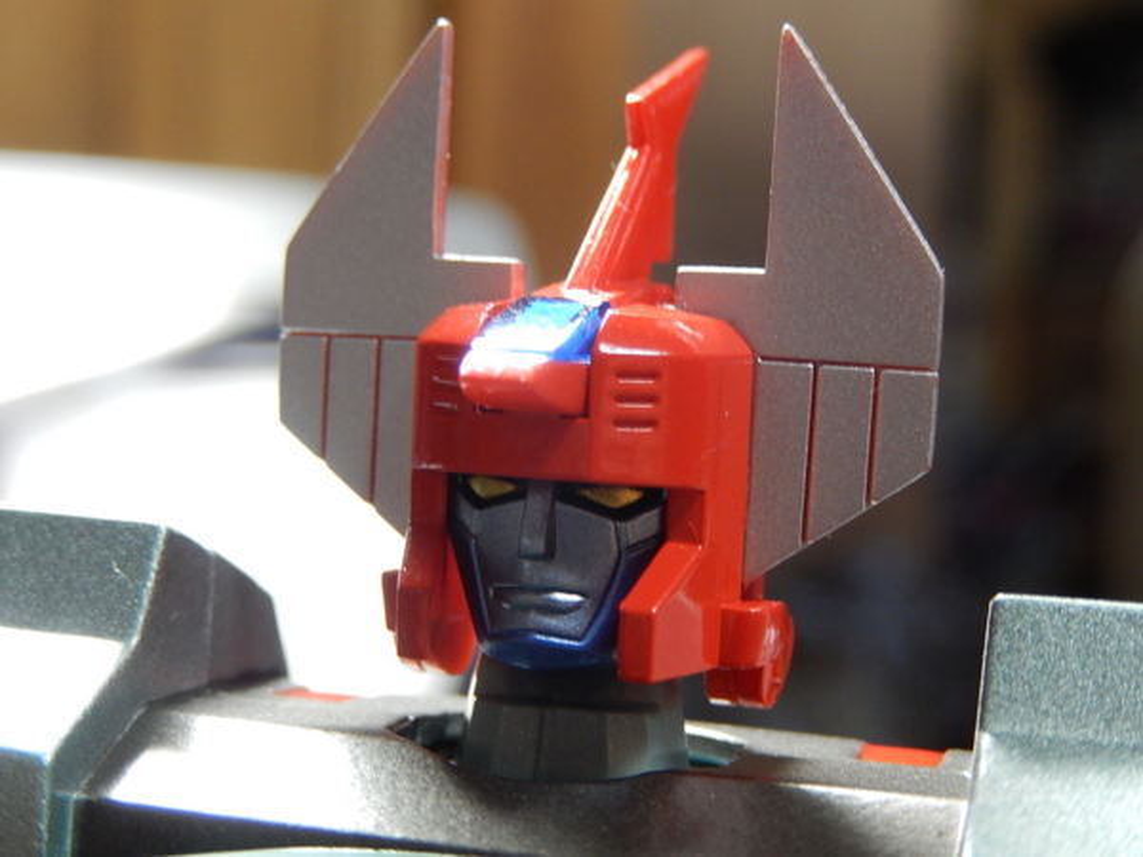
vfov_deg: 21.9
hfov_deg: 29.0
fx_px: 2212
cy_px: 428
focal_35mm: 67
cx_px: 572
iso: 400
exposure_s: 1/10
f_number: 4.8
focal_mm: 12
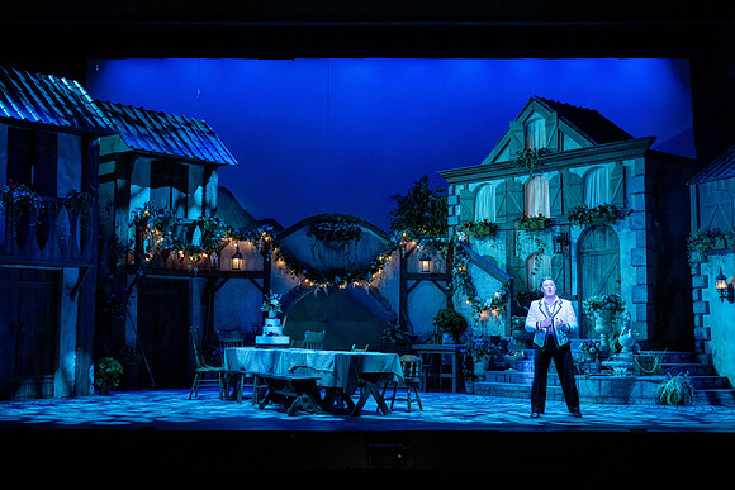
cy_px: 245
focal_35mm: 48
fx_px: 980
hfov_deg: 41.1
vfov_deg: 28.1
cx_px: 368
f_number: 5
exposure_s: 1/160
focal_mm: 48
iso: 1600
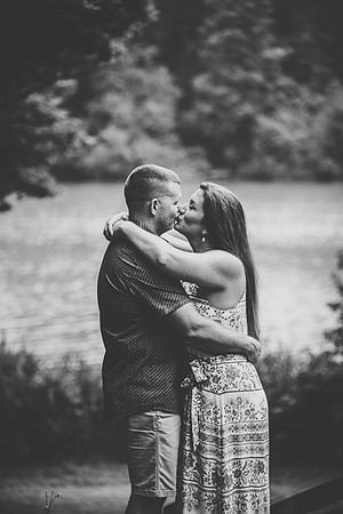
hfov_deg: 10.5
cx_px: 172
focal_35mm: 130
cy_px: 257
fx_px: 1858
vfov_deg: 15.8
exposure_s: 1/125
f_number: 2.8
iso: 320
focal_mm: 130
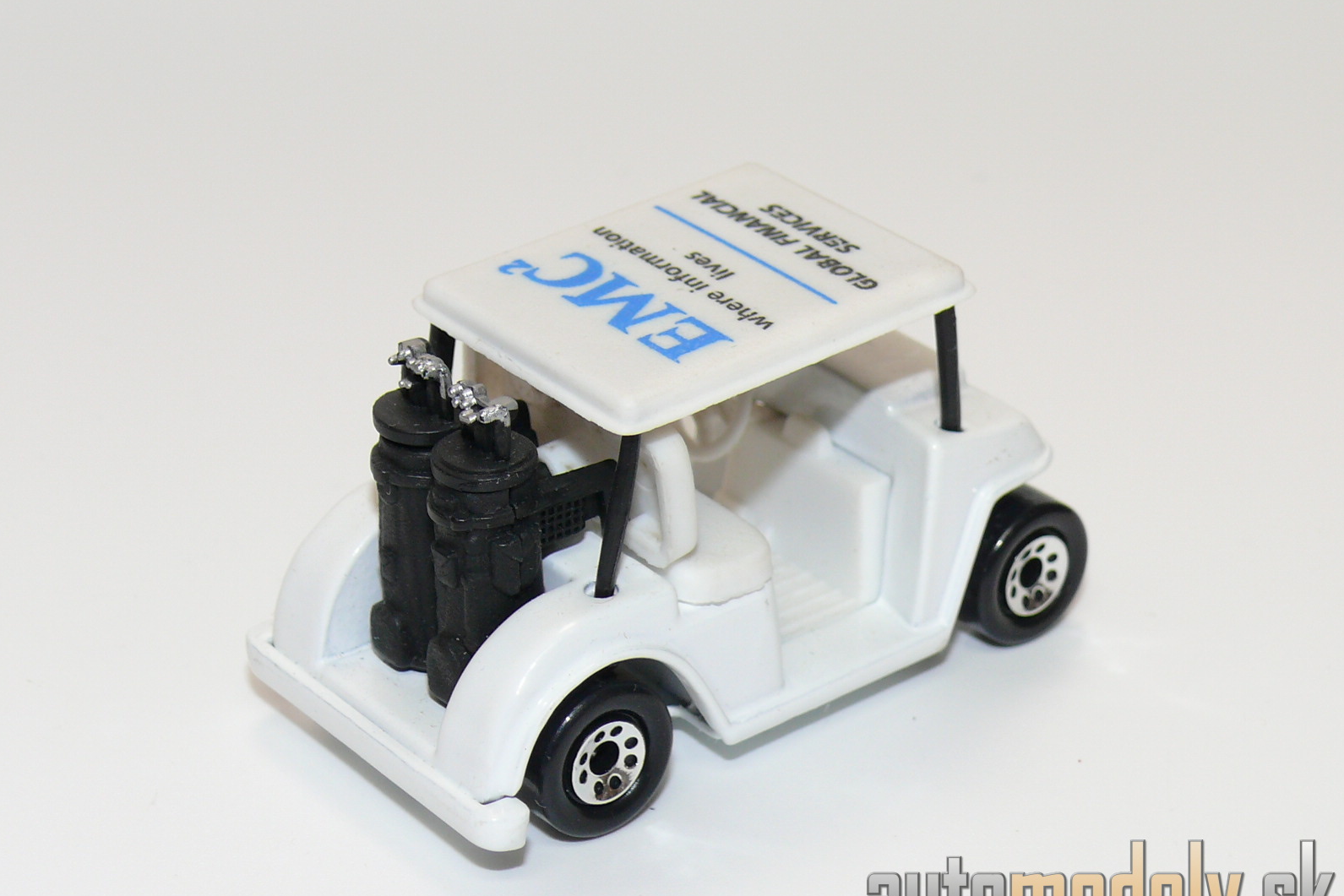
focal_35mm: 91
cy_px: 462
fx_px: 3397
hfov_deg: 22.4
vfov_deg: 15.0
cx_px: 672
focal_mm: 12.3
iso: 100
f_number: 4
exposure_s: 1/30
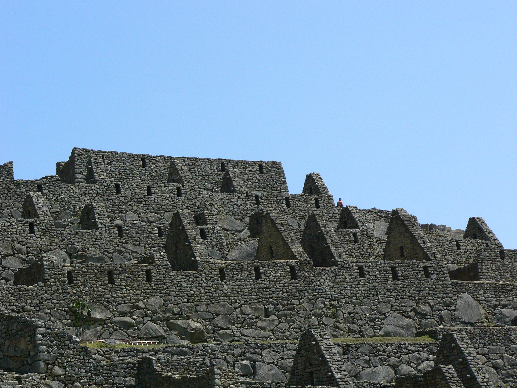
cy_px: 194
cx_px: 258
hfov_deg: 18.5
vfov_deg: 14.0
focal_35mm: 106
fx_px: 1583
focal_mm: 17.7
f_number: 5.6
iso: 80
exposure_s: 1/500
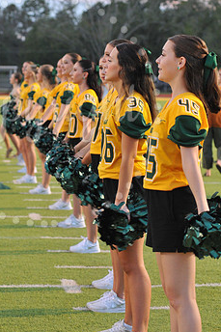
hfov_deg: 10.1
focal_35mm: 135
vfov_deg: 15.2
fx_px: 1244
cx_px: 44
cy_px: 109
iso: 1600
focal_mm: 80
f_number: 5
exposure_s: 1/200
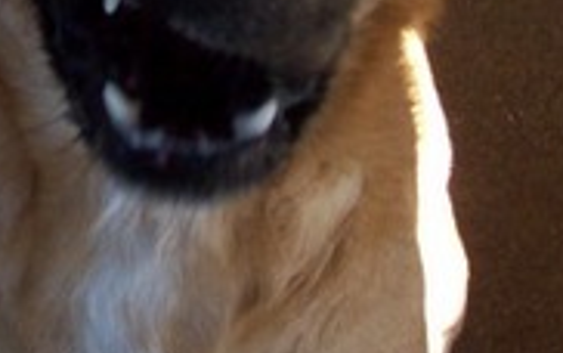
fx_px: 2472
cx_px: 102
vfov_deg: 7.9
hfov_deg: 12.9
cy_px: -274
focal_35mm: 161
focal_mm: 6
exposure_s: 1/142
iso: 80
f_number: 2.7
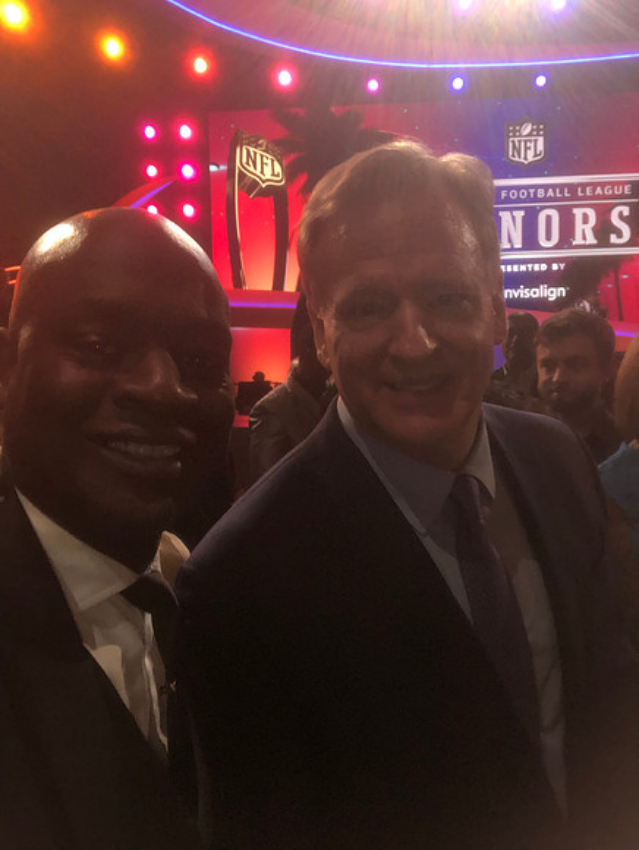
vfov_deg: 56.8
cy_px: 425
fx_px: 786
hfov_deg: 44.2
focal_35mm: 32
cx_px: 320
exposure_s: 1/55
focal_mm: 2.87
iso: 100
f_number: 2.2
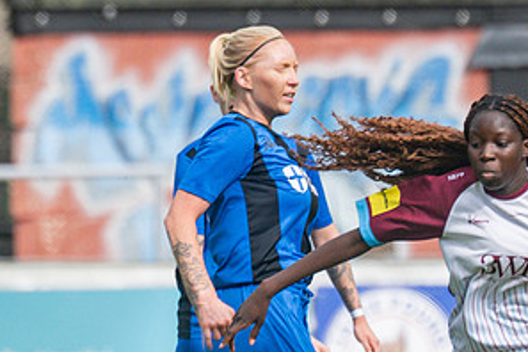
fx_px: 26559
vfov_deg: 0.8
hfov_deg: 1.1
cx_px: 154
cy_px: 266
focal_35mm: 1811
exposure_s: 1/1000
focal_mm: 300
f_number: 4
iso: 140
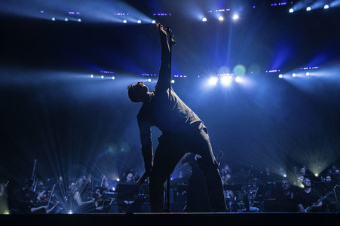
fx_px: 359
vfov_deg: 35.0
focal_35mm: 38
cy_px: 113
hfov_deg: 50.7
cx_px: 170
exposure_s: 1/250
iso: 2500
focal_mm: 38
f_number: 4.5
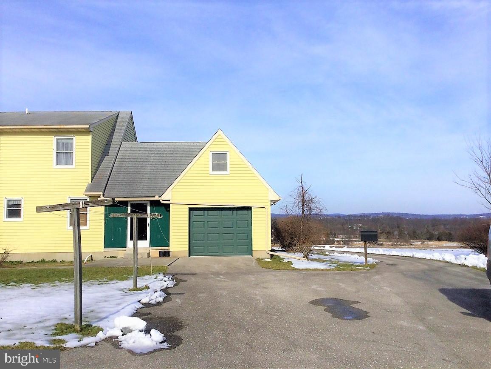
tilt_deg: +1.8
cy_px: 184
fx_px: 440
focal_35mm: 31
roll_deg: -0.5
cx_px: 246
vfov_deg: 45.4
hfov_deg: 58.4
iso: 25
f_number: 2.4
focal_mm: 3.3
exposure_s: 1/2915
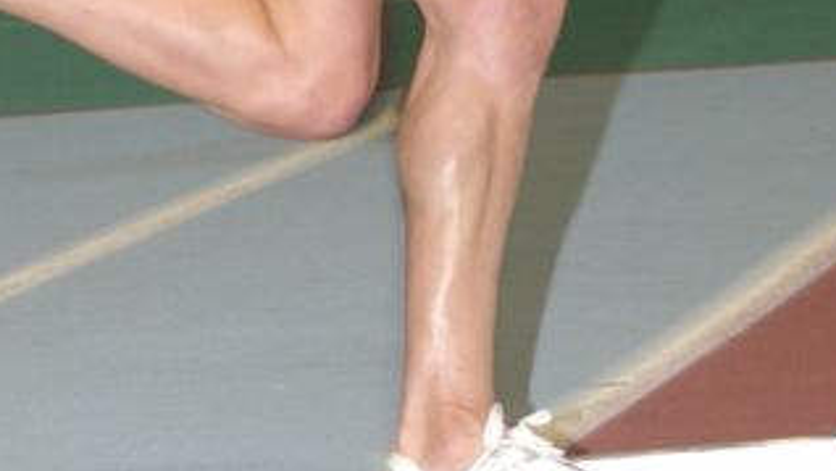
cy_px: -450
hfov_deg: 7.5
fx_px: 6392
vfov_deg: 4.2
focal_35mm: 288
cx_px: 229
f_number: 6.3
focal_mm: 73
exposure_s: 1/125
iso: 800
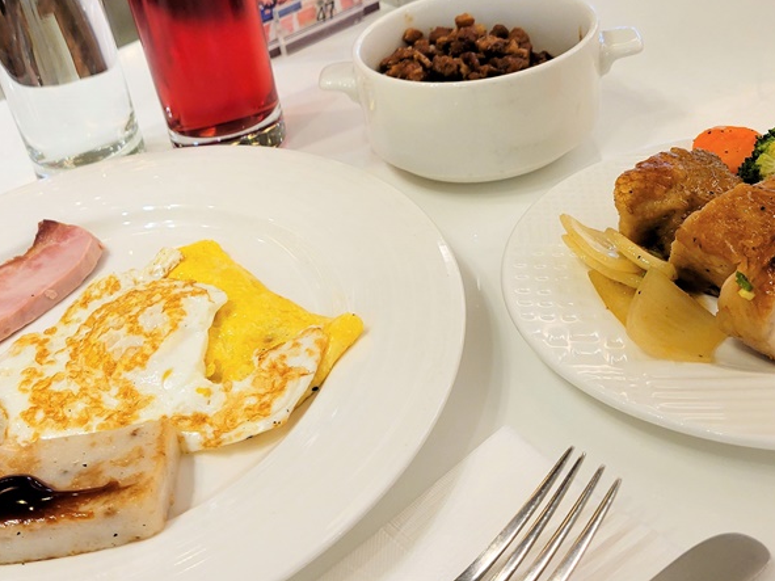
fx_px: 985
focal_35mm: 44
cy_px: 224
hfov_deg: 42.5
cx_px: 274
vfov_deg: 32.7
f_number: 1.8
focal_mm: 5.4
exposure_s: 1/60
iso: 250
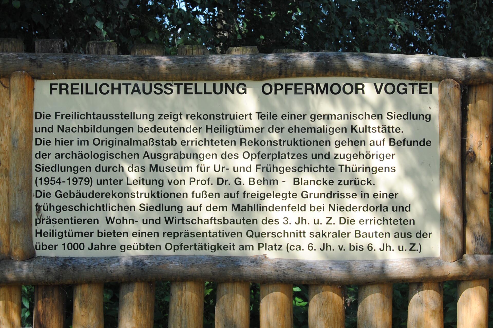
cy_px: 164
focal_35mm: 51
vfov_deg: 26.5
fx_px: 698
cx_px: 246
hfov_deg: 38.9
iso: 100
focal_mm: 34
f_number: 5.6
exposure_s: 1/125
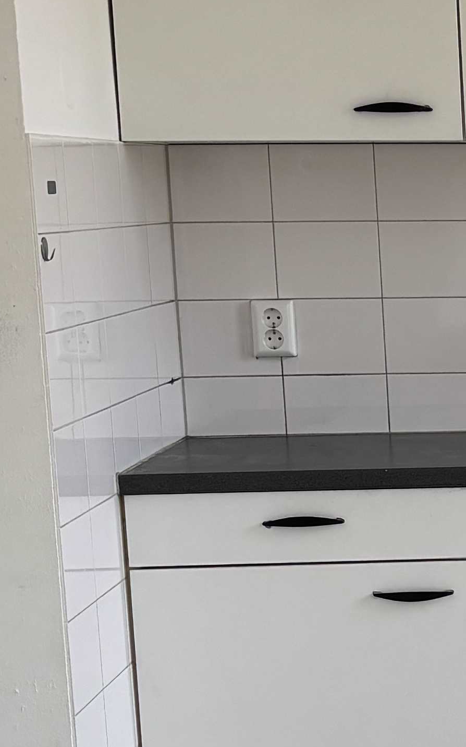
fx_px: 2236
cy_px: 575
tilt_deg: -10.4
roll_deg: +0.5
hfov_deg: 11.0
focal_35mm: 110
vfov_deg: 18.8
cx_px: 875
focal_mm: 5.96
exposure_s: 1/221
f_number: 1.6
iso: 40
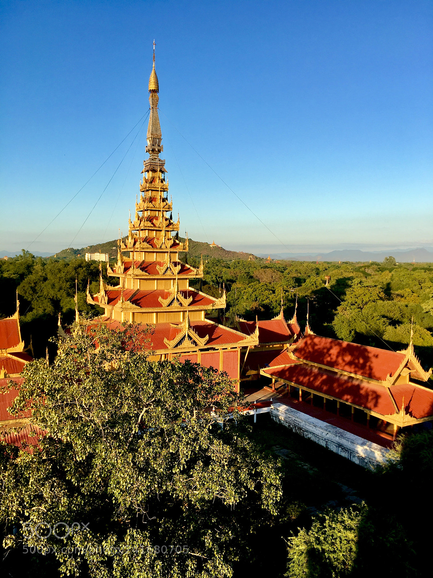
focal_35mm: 29
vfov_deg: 61.7
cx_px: 216
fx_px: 484
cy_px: 289
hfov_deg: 48.2
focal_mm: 4.15
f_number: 2.2
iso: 25
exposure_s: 1/746
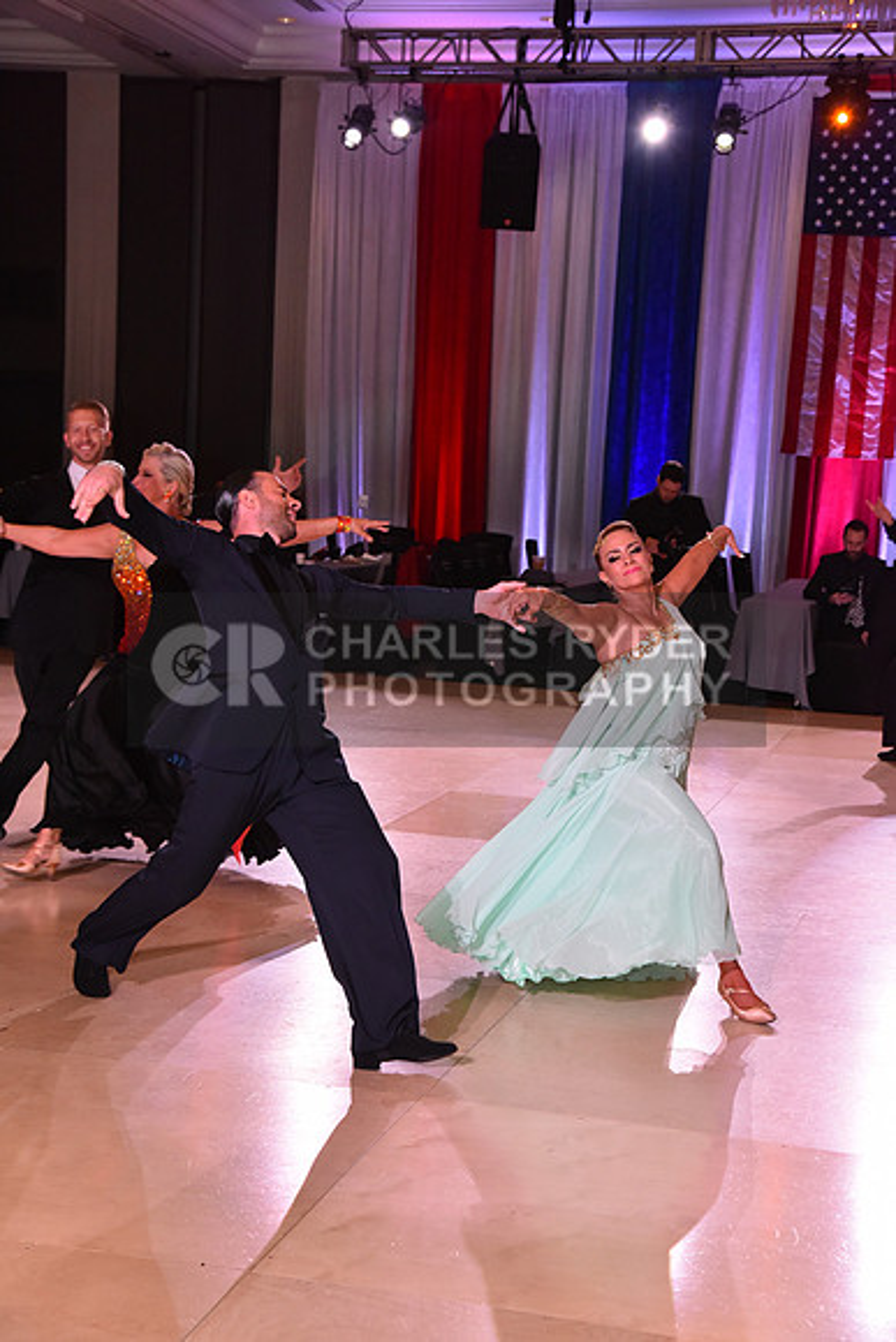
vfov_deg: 34.5
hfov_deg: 23.4
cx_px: 448
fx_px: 2164
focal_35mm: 58
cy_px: 671
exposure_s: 1/320
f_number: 6.3
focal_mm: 58
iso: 2500
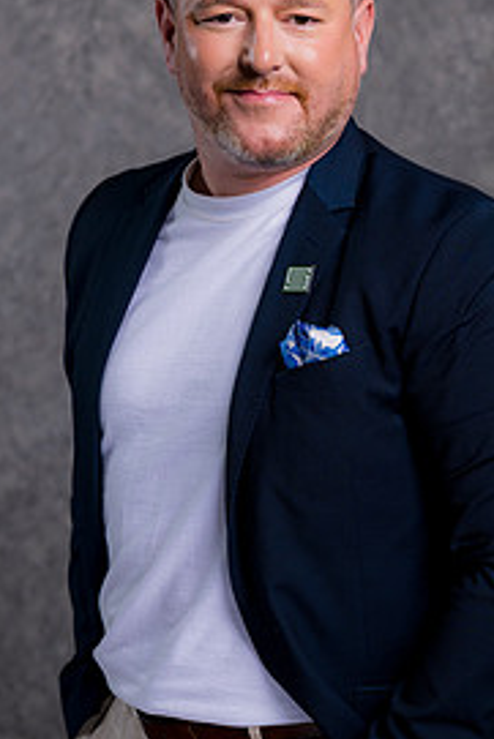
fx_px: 2898
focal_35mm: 141
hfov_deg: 9.7
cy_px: 374
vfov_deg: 14.5
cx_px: 314
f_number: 5
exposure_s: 1/200
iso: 100
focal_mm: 85
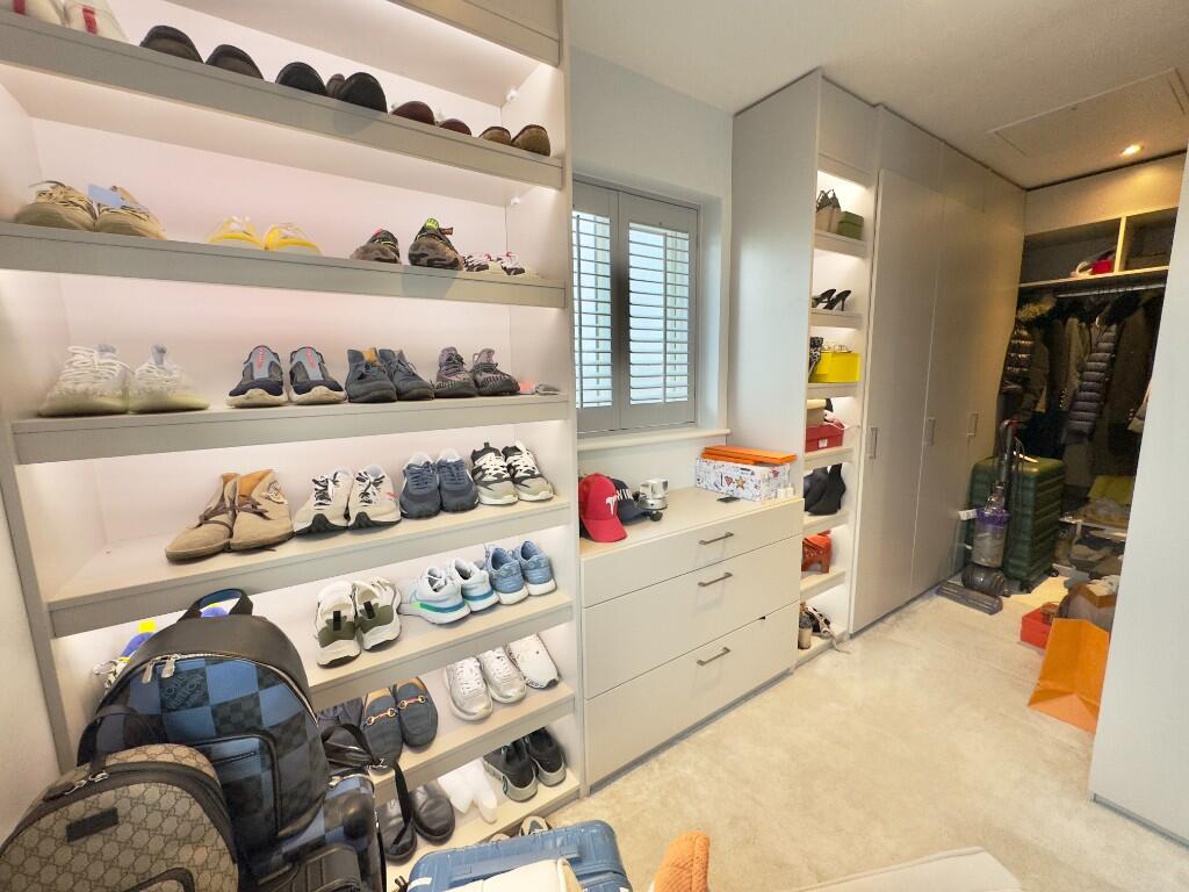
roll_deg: +1.0
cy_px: 446
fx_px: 481
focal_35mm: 14
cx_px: 594
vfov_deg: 85.7
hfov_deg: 102.1
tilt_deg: -8.1
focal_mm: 2.22
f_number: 2.2
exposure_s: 1/99
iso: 125
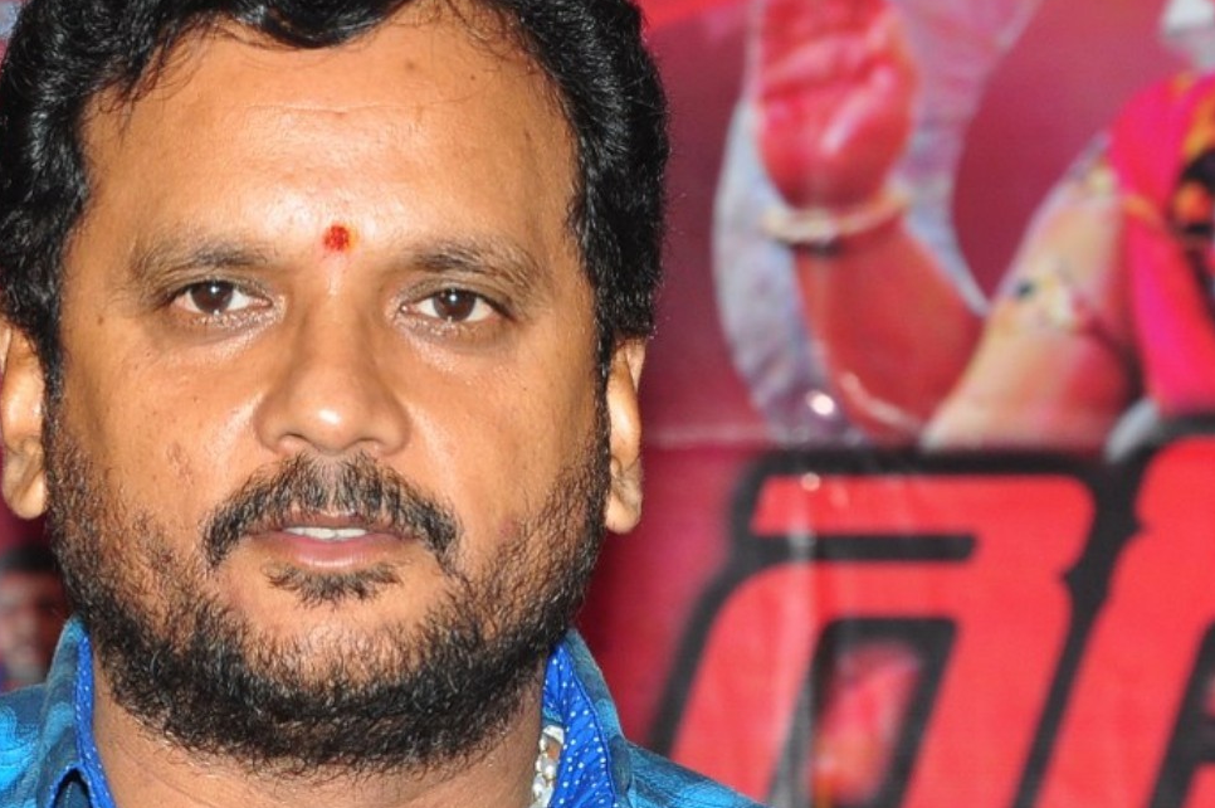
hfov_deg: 5.6
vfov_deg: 3.7
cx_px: 265
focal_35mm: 368
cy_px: 648
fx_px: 12413
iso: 500
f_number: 9
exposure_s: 1/125
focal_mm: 105
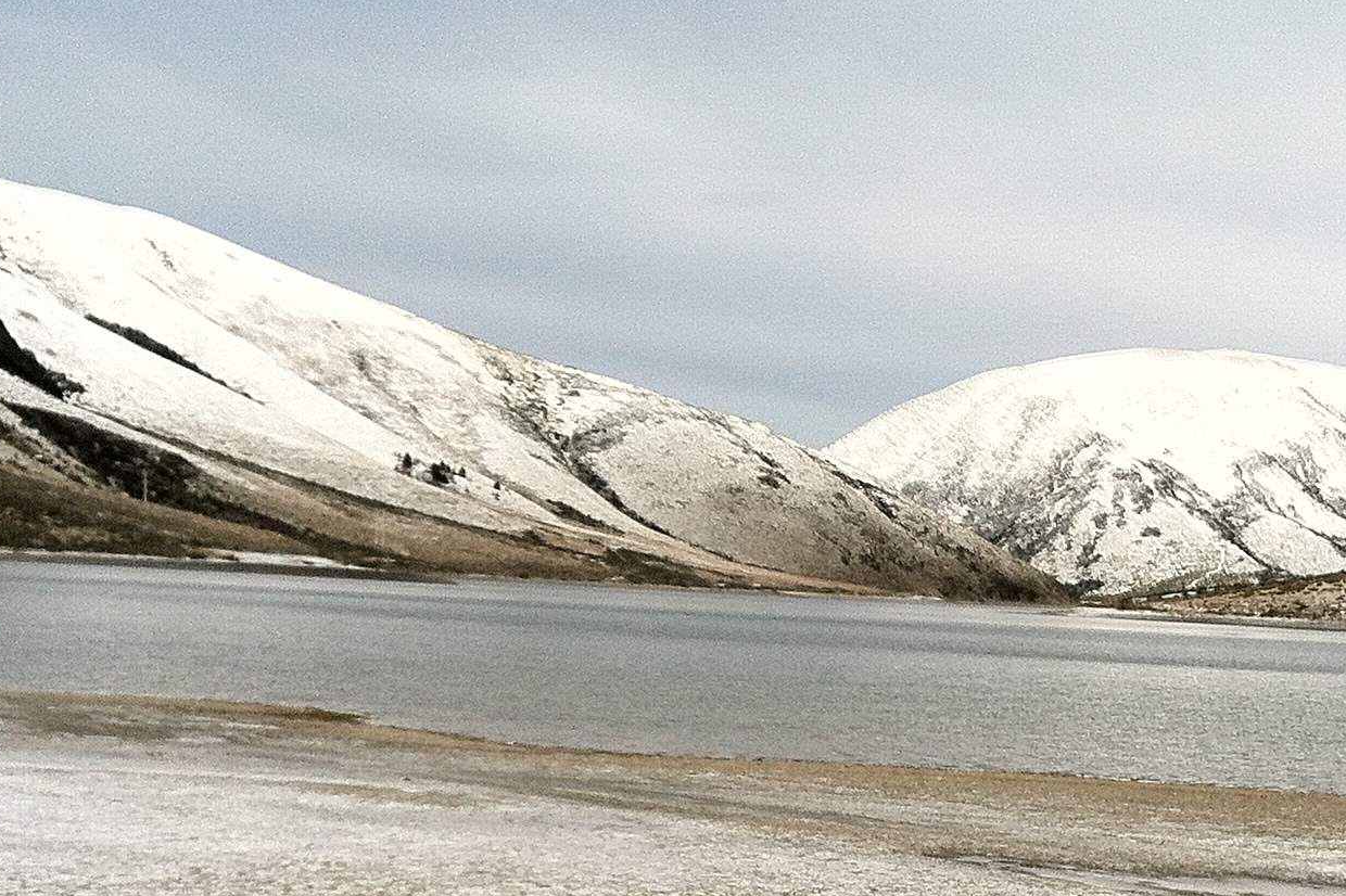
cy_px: 942
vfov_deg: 17.4
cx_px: 869
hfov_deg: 26.5
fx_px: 2841
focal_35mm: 76
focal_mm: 3.85
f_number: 2.8
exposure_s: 1/1111
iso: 80
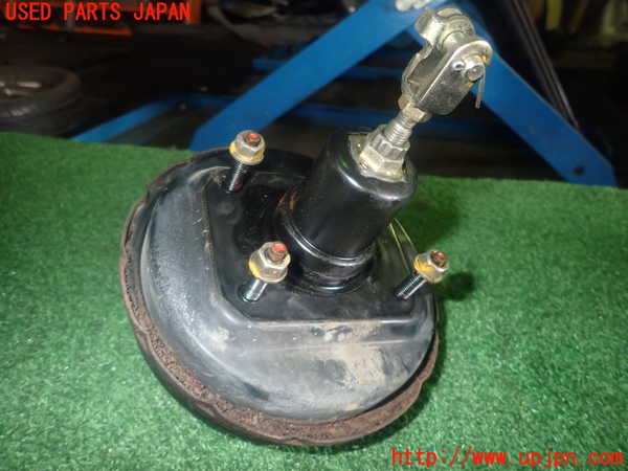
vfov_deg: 54.9
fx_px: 454
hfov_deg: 69.4
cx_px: 314
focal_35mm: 25
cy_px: 236
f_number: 5.6
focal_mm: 4.5
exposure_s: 1/30
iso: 500
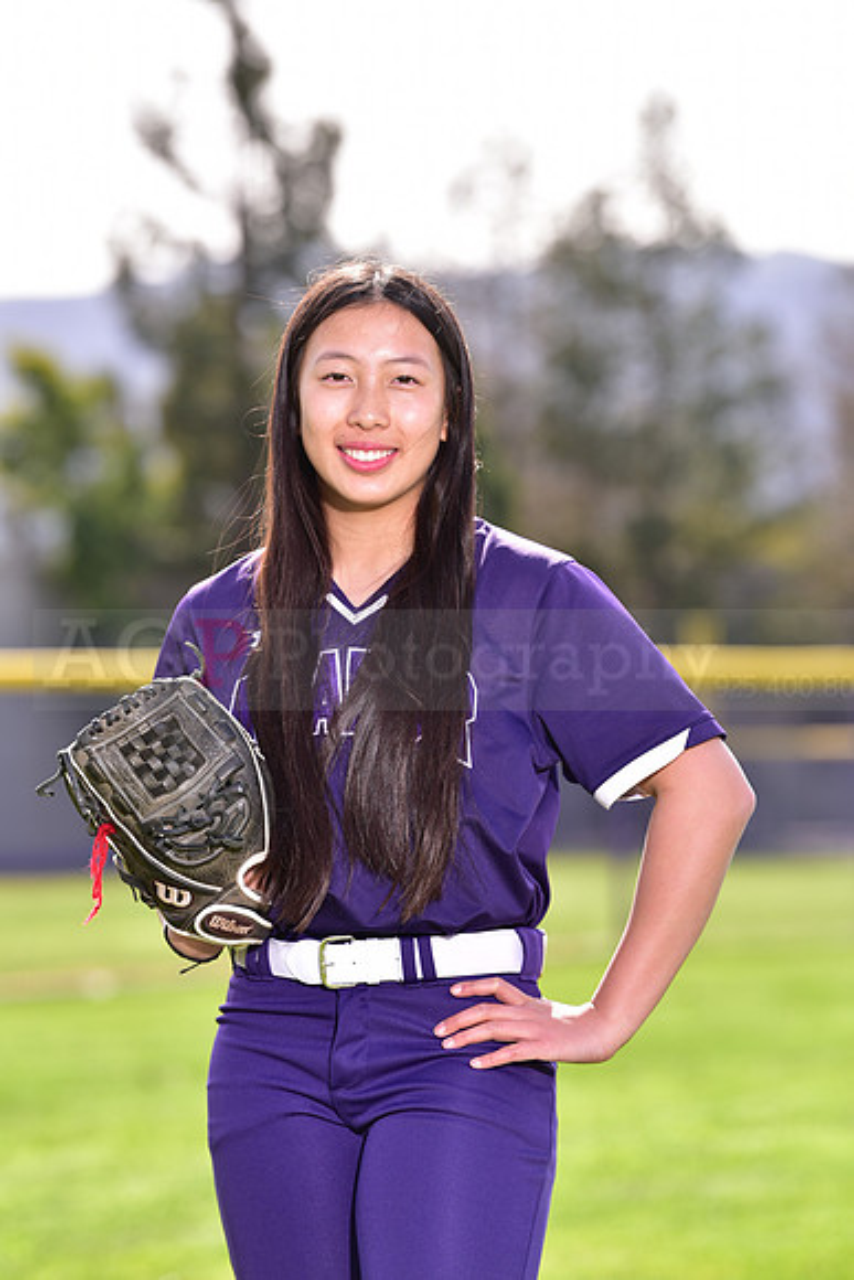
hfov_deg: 7.4
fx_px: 6578
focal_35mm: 185
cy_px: 640
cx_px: 427
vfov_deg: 11.1
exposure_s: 1/250
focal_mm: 185
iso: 100
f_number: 5
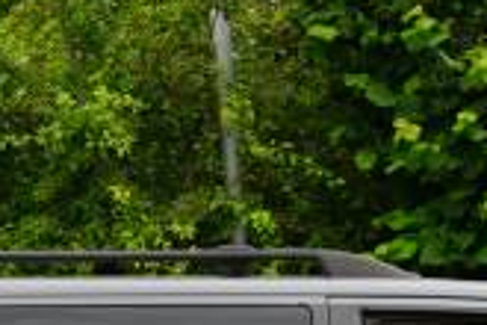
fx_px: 2553
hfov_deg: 10.9
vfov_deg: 7.1
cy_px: 594
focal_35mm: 189
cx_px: 227
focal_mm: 48.7
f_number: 4.5
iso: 100
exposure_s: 1/80
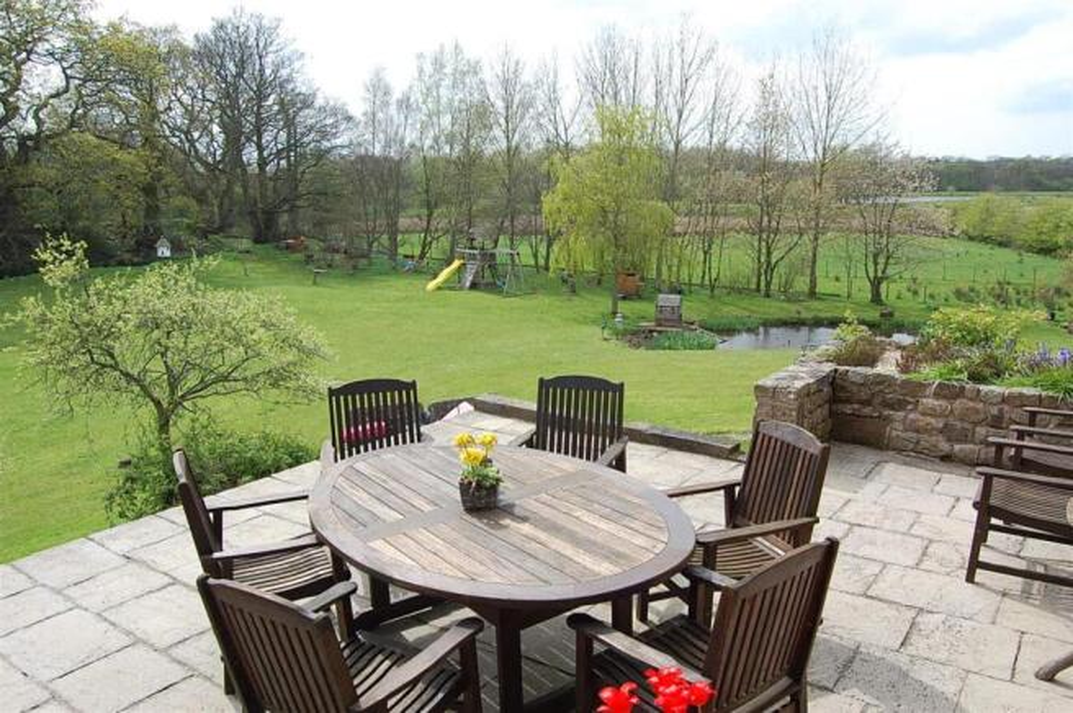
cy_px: 356
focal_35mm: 27
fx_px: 804
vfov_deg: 47.8
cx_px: 536
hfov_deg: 67.4
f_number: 8
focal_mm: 18
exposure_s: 1/250
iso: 200
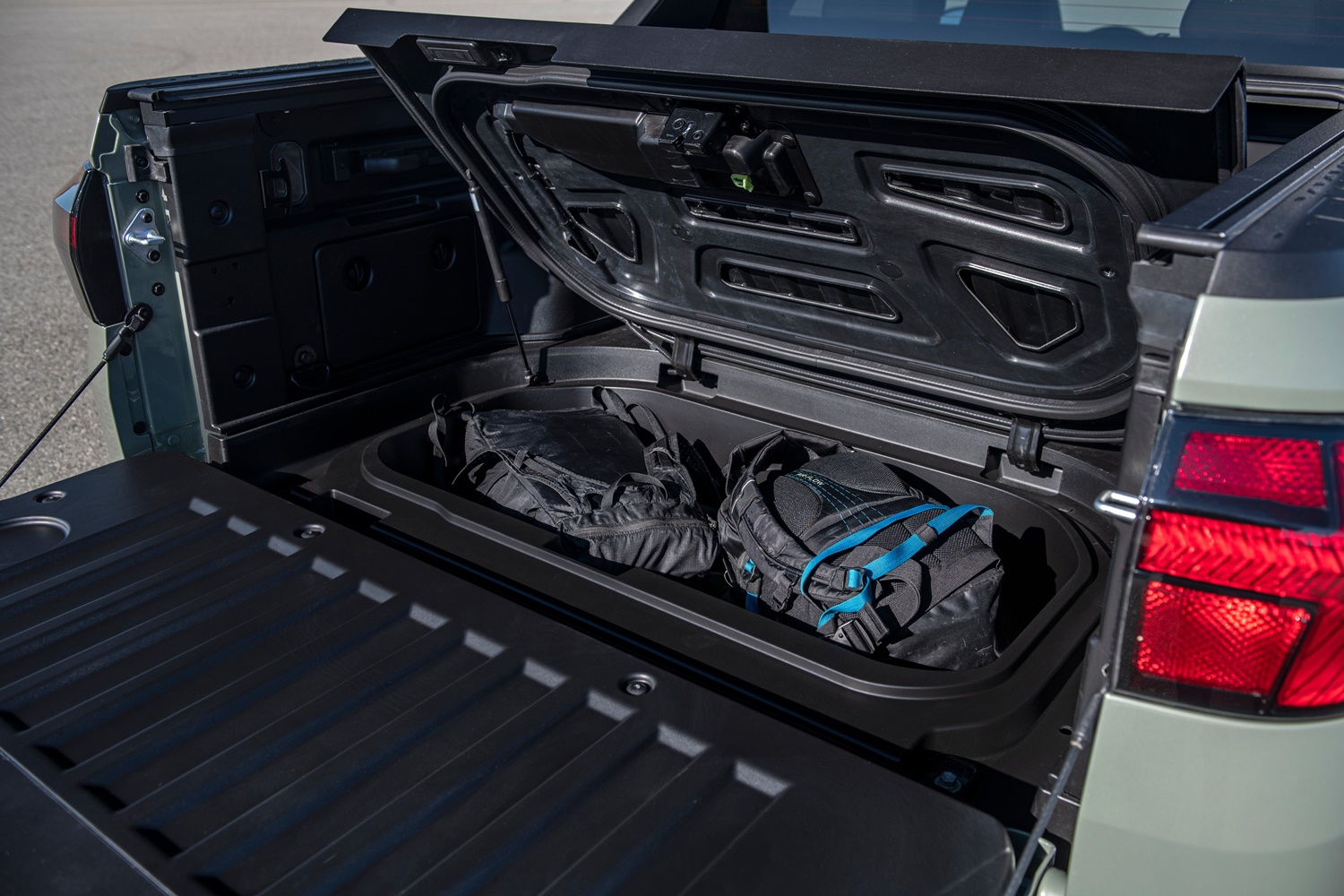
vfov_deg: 42.3
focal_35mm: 31
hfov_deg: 60.3
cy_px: 448
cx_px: 672
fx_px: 1157
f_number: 5
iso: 64
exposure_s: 1/250
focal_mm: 31
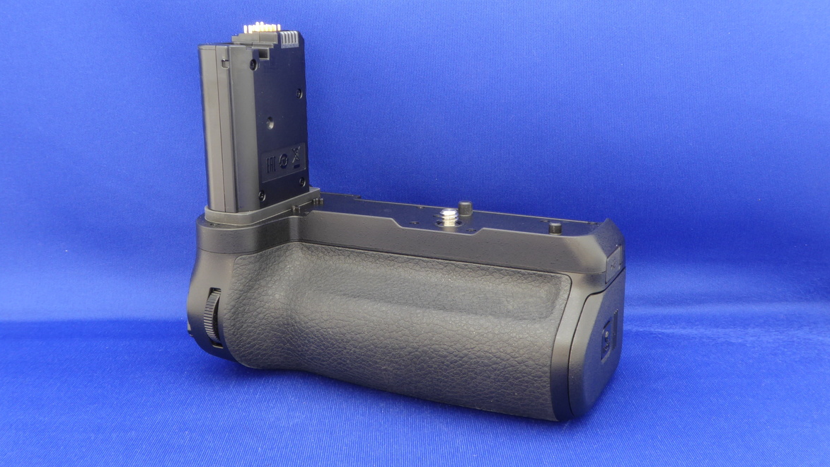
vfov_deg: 30.4
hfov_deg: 51.6
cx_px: 418
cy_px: 228
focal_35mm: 39
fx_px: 858
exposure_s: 3.2
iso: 100
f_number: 8
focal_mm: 6.3
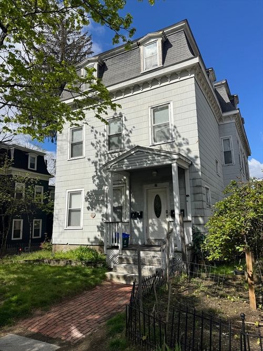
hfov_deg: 56.8
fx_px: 243
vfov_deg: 71.6
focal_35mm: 24
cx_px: 132
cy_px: 176
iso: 80
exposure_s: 1/6410
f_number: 1.78
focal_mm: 6.76
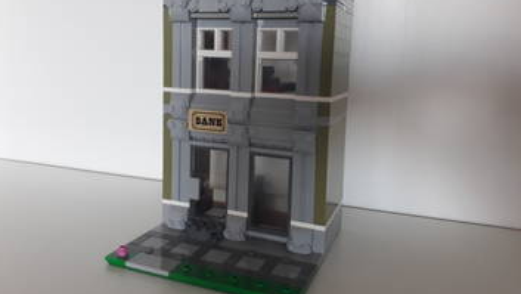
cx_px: 257
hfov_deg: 64.3
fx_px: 415
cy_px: 109
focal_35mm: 30
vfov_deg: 38.7
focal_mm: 3.6
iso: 200
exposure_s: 1/25
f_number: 1.9
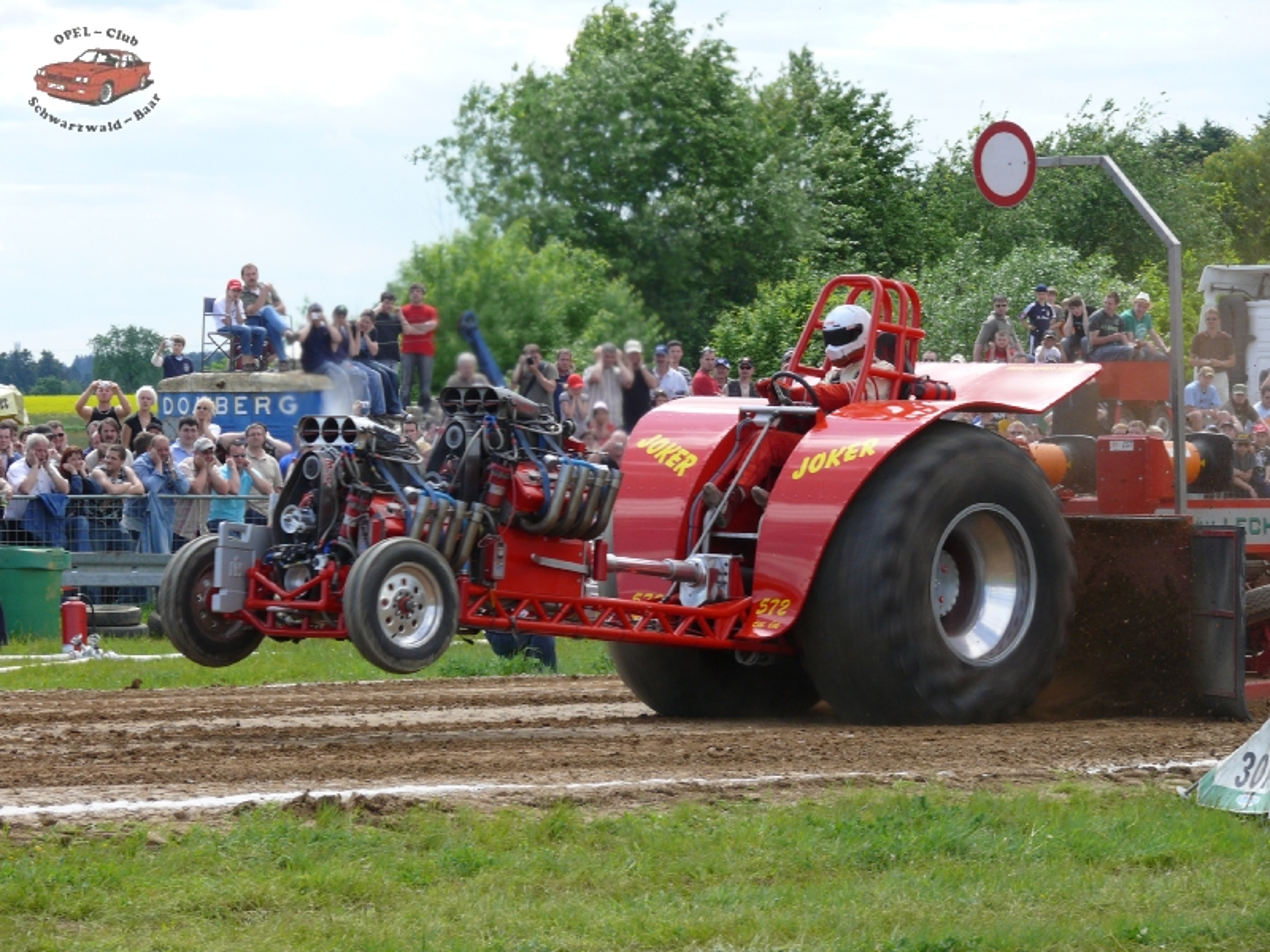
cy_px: 476
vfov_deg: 8.7
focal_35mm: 171
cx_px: 635
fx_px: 6274
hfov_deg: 11.6
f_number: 5
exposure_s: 1/250
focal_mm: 36.2
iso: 100
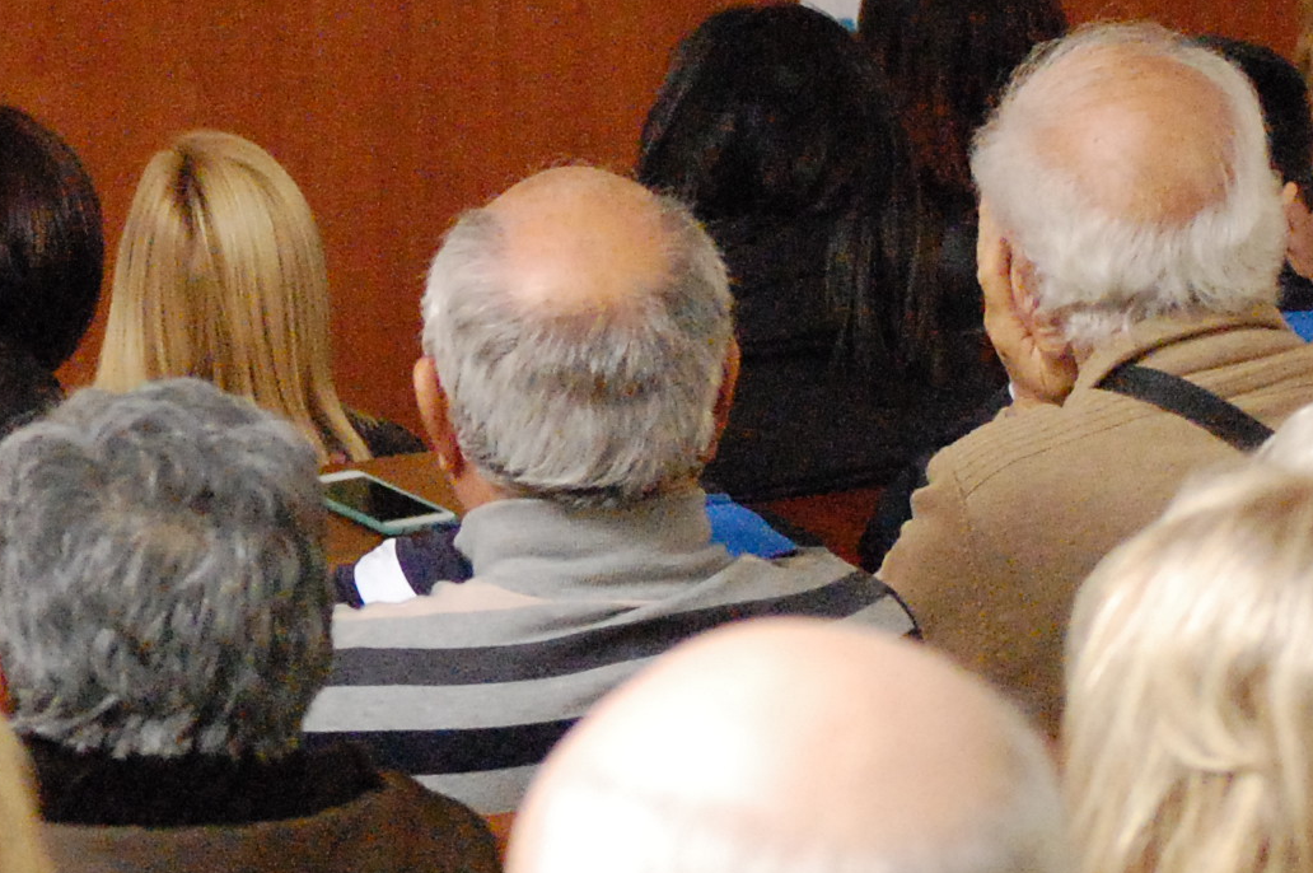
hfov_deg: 8.5
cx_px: -162
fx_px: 8761
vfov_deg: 5.7
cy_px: 155
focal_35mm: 240
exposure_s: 1/40
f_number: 4
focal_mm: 55
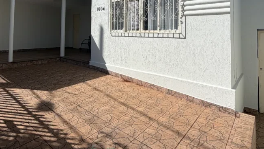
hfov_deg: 75.2
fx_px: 168
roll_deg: -0.9
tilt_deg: +1.4
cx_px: 101
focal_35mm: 24
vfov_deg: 45.1
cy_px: 28
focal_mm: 2.22
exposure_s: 1/1167
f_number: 2.2
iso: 20
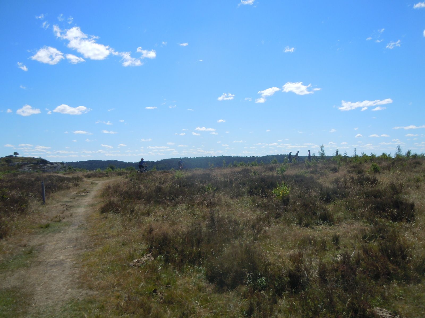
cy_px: 159
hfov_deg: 60.0
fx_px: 368
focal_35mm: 30
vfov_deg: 46.8
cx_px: 212
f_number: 7
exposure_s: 1/400
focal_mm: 5.4
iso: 100
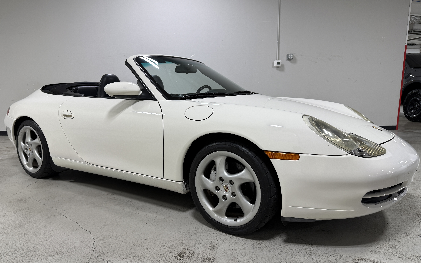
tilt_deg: -10.2
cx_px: 212
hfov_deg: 70.4
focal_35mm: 26
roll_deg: +0.1
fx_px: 298
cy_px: 138
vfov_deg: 47.6
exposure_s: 1/130
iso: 50
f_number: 1.78
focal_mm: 6.76
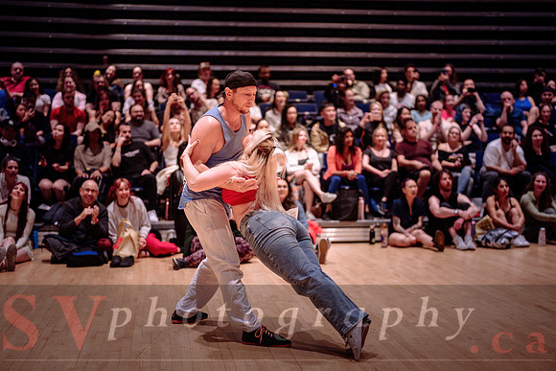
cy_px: 212
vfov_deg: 23.3
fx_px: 899
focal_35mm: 58
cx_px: 278
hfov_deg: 34.4
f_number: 1.2
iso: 1600
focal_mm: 50
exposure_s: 1/250
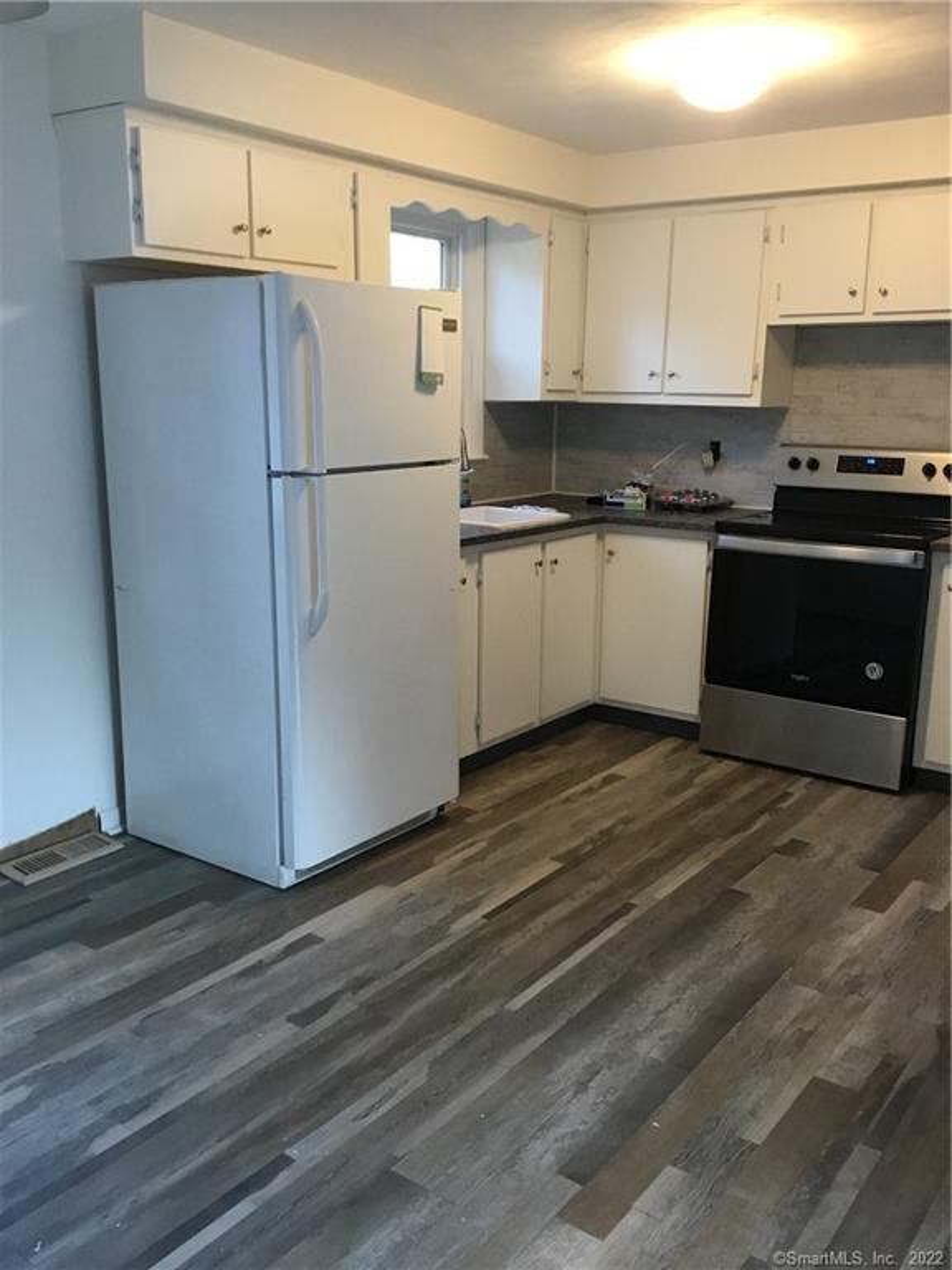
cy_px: 635
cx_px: 476
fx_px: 1137
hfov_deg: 45.4
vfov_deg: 58.4
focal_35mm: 31
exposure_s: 1/30
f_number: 2.4
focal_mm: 3.3
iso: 160
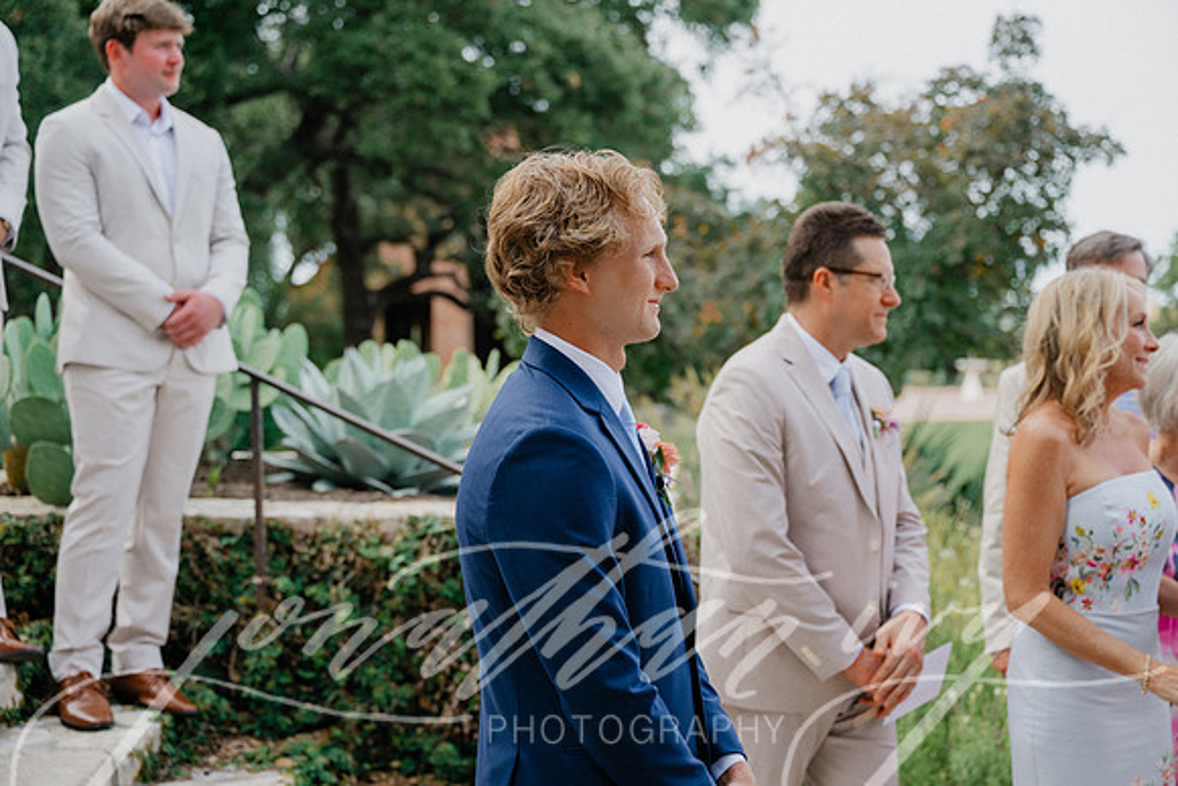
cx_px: 589
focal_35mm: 60
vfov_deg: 22.6
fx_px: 1964
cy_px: 393
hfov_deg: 33.4
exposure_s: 1/500
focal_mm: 60
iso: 100
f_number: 3.5
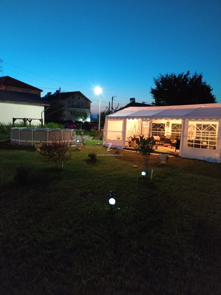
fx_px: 247
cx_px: 110
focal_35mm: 29
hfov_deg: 48.2
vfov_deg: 61.7
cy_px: 148
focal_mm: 4.75
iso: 2144
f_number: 1.8
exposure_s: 1/12.5
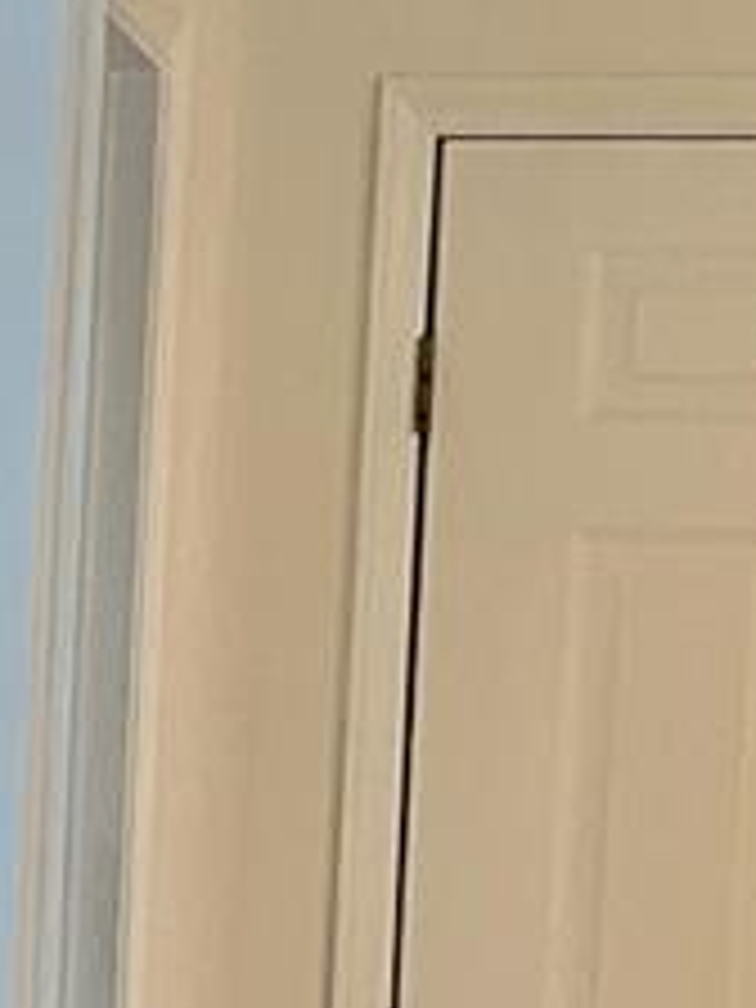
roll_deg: -0.7
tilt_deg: -3.9
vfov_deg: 10.2
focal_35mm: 192
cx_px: -1264
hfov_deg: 7.1
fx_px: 5591
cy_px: 1152
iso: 100
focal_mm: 3.99
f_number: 1.8
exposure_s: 1/60
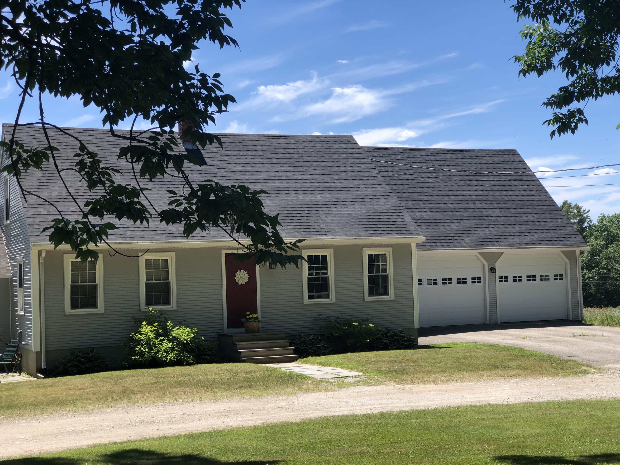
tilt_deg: +2.4
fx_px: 1021
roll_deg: +2.1
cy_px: 232
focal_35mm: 57
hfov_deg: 33.8
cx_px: 310
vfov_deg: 25.7
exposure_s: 1/505
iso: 20
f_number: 2.8
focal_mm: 6.6
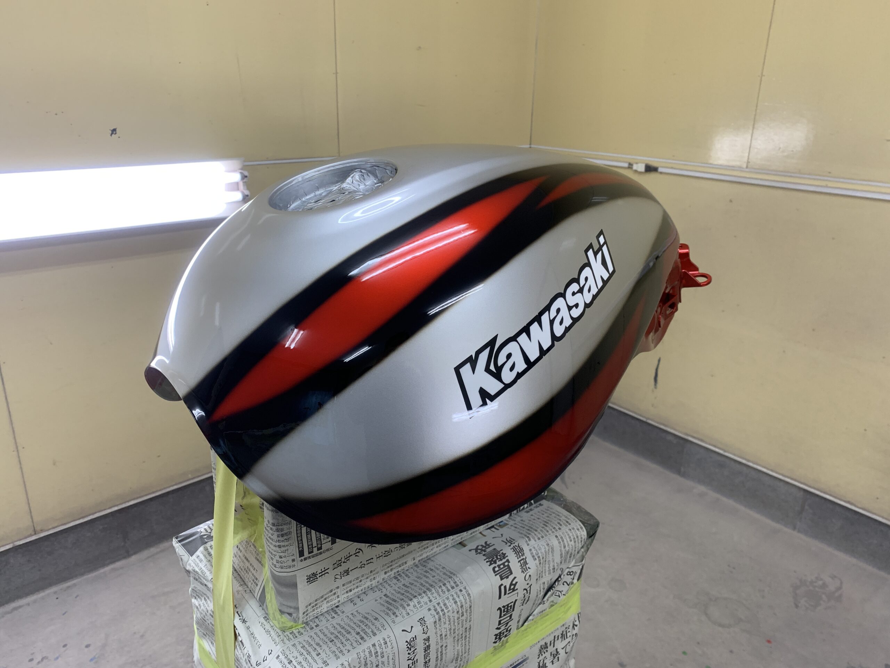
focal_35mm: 26
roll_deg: -2.2
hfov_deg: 67.3
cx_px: 445
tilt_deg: -19.9
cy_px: 334
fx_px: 668
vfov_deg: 53.1
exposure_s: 1/88
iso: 100
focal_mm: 4.25
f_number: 1.8
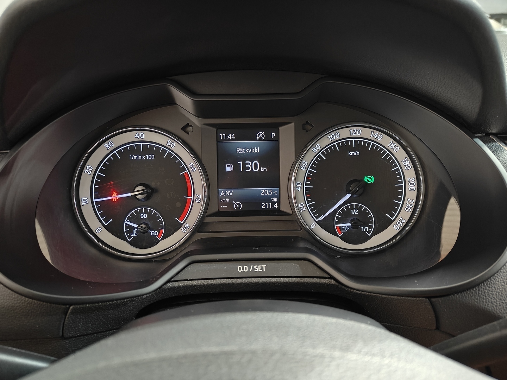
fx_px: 352
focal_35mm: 24
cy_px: 190
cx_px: 254
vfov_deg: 56.8
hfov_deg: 71.6
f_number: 1.8
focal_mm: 5.59
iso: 2500
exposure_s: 1/20
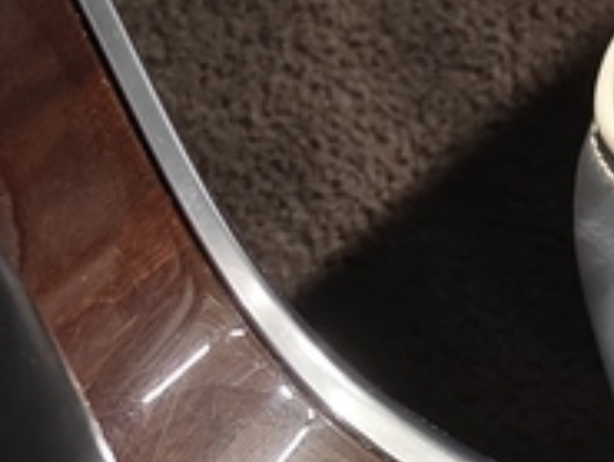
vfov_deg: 7.6
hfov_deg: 10.4
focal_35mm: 187
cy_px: 964
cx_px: 787
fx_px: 3319
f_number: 1.8
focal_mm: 5.59
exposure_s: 1/35
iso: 160
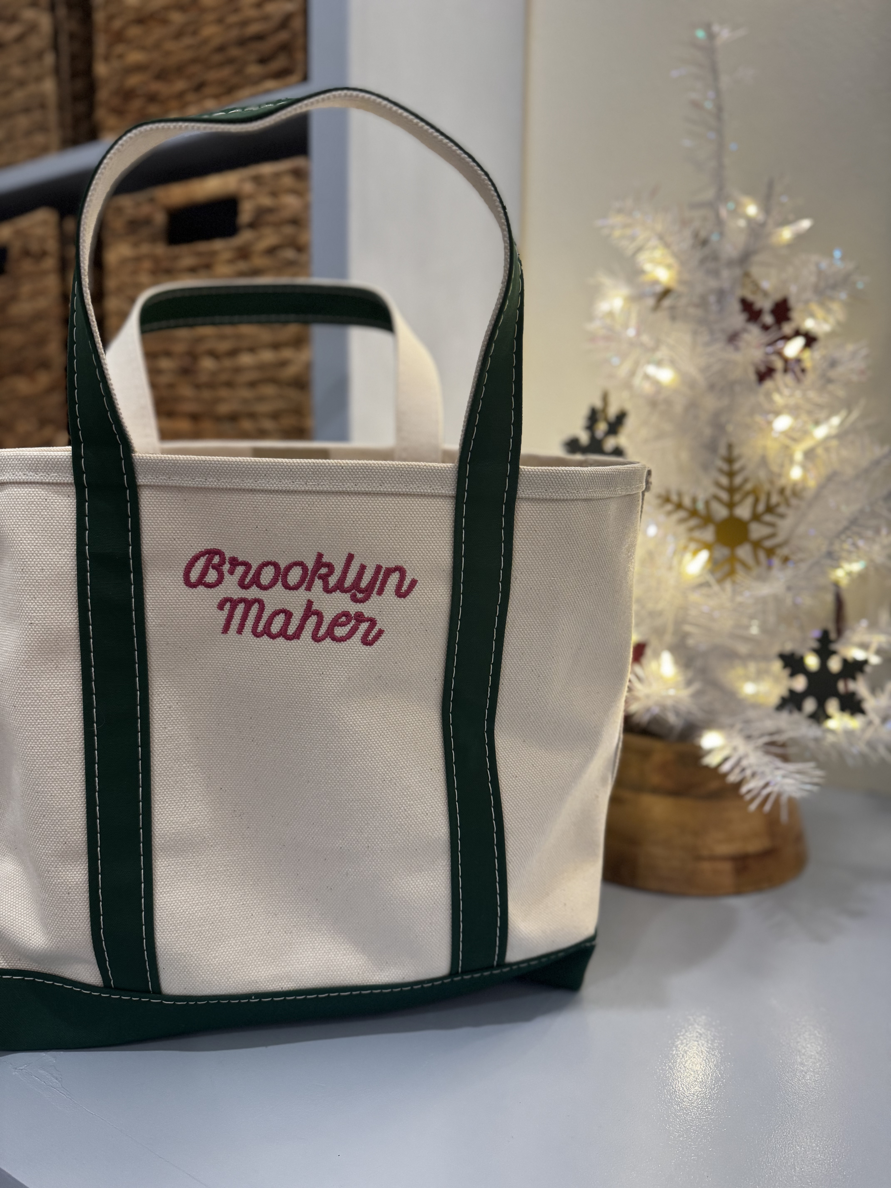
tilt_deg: -8.0
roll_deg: +0.1
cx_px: 446
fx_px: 824
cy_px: 594
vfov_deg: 71.6
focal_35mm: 24
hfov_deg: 56.8
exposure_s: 1/120
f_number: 1.78
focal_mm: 6.76
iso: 200
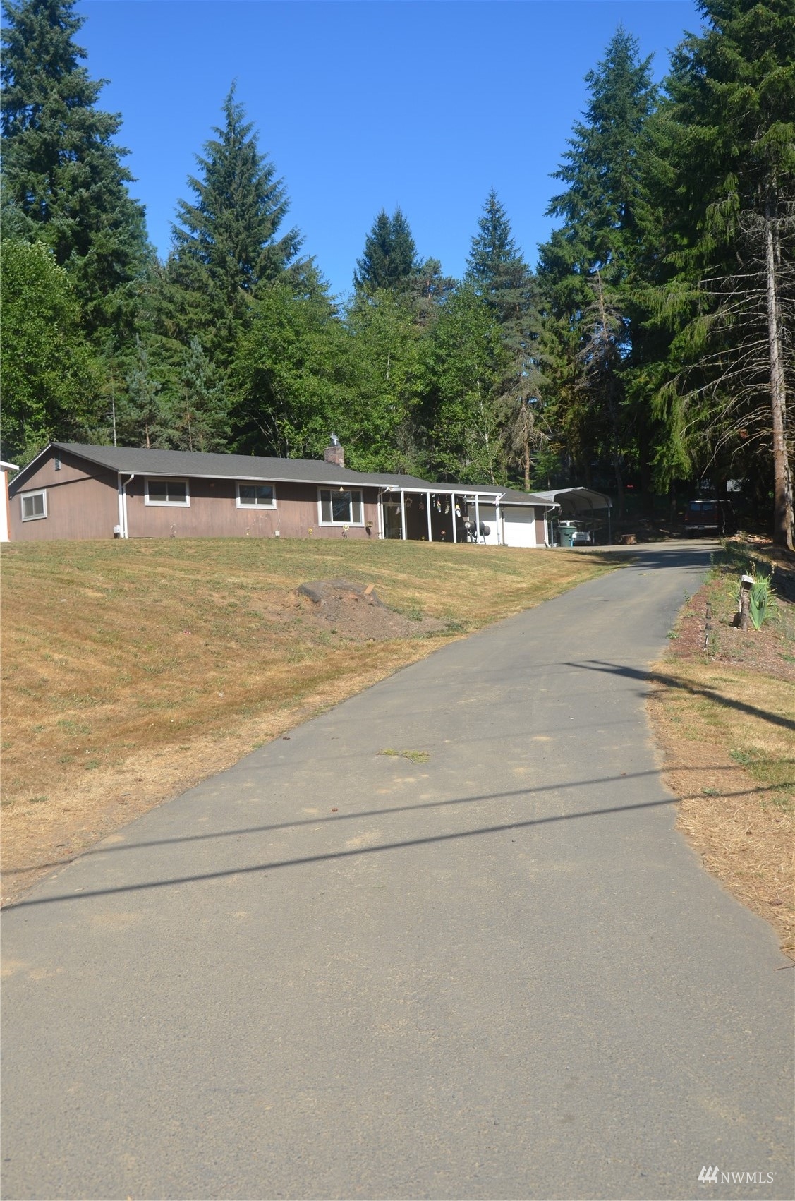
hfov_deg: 36.7
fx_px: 1198
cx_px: 398
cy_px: 600
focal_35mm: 36
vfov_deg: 53.2
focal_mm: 24
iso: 110
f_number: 8
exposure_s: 1/250
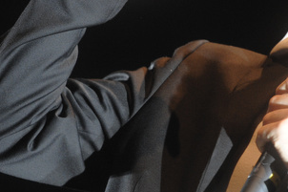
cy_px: 70
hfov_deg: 6.1
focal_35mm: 335
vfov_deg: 4.1
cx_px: 265
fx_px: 2678
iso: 1600
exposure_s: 1/500
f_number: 2.8
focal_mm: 135
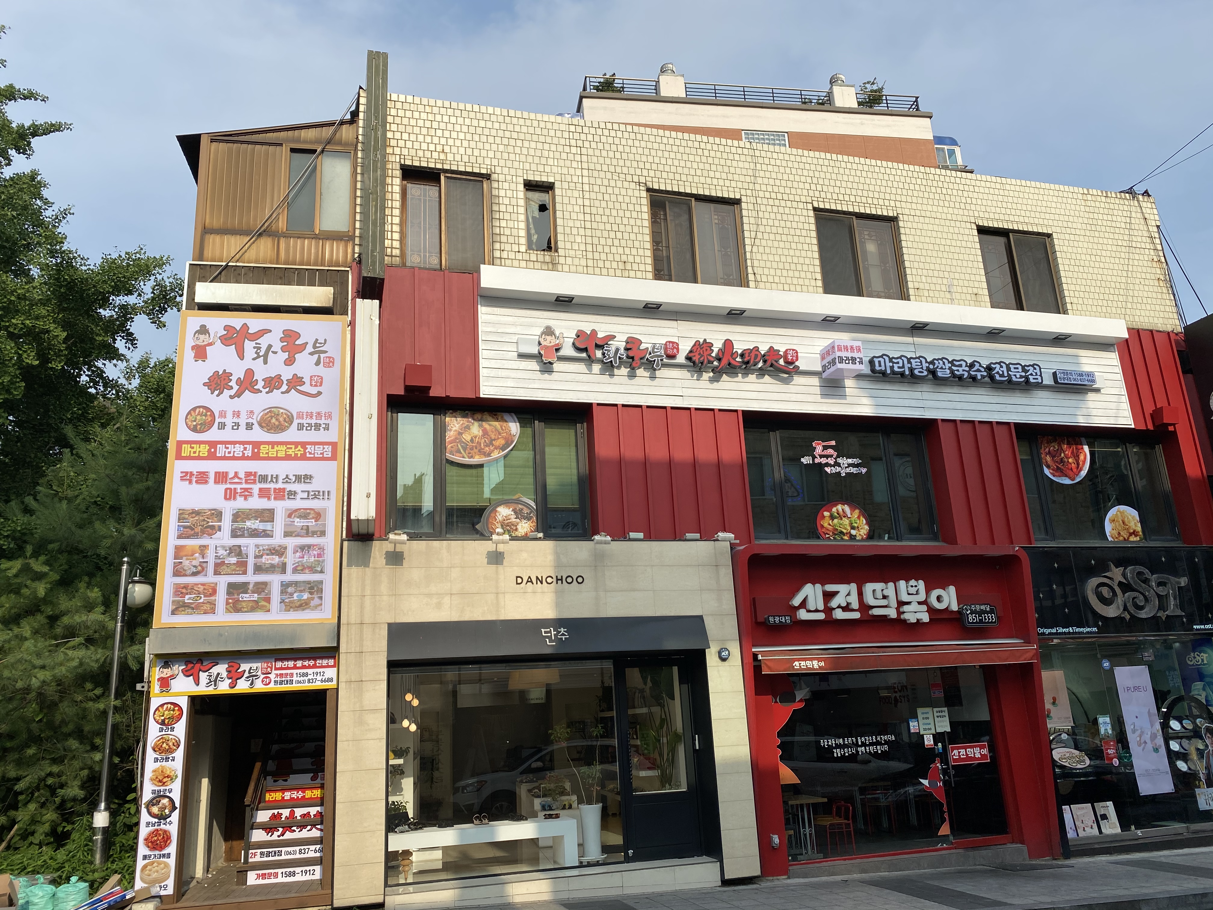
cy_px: 455
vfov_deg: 53.1
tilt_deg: +16.8
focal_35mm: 26
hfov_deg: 67.3
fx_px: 911
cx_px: 606
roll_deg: +2.6
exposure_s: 1/3731
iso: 32
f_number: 1.8
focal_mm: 4.25
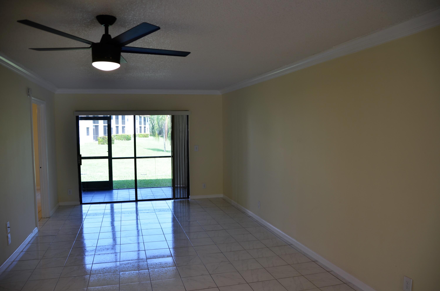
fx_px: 329
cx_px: 220
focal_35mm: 27
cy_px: 146
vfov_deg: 47.7
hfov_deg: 67.5
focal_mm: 18
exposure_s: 1/60
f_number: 4
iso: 100
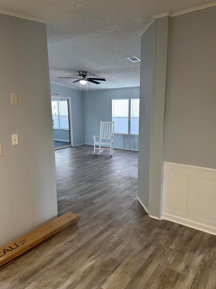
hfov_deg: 54.9
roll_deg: -2.0
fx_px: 208
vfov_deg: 69.4
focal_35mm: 25
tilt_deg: -9.1
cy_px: 150
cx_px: 111
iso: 160
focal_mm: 6.86
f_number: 1.78
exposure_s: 1/60
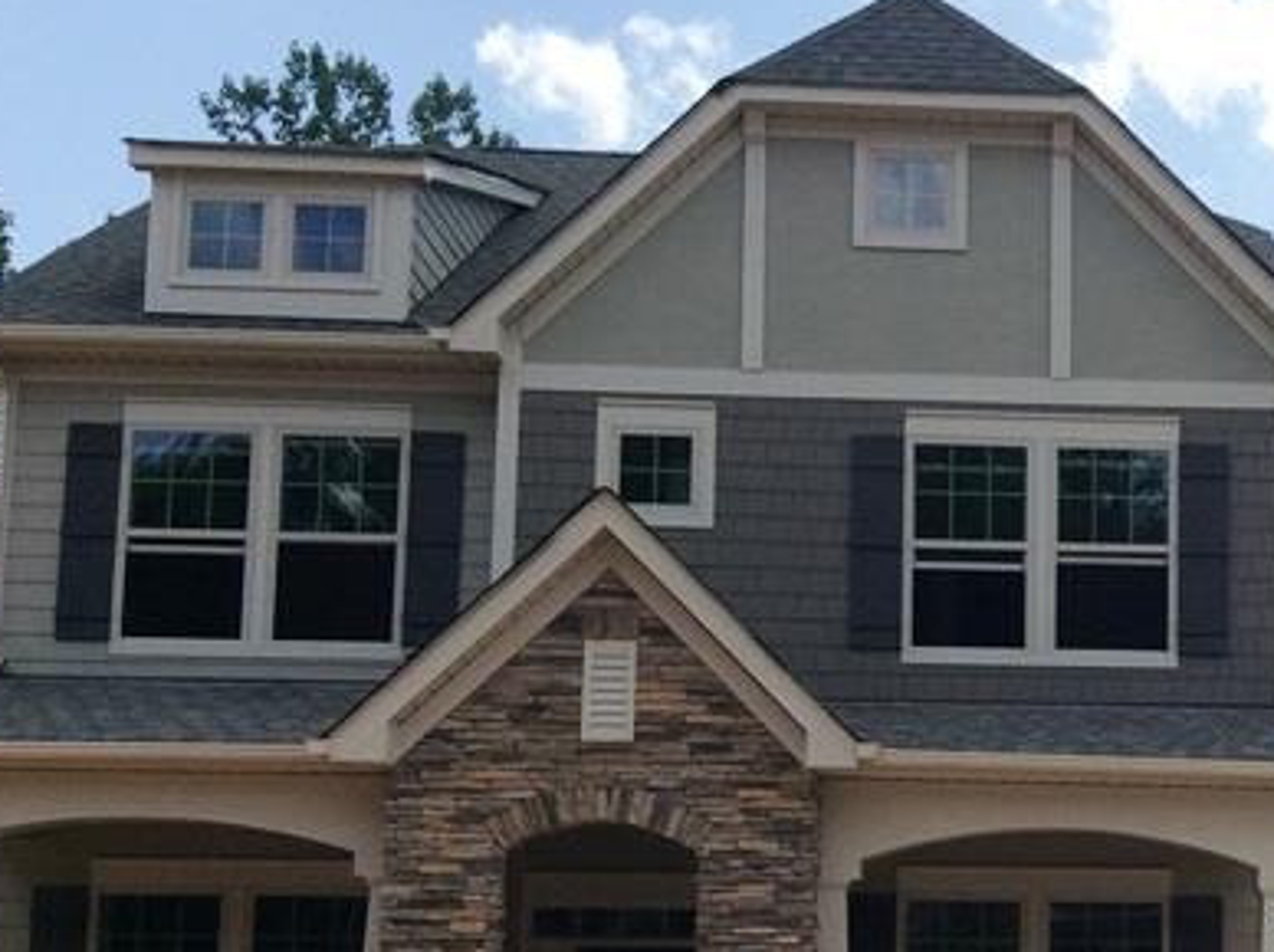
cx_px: 1107
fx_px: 2500
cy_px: 703
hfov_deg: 27.7
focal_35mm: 68
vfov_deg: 21.4
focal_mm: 3.3
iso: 32
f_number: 2.4
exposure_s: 1/1506
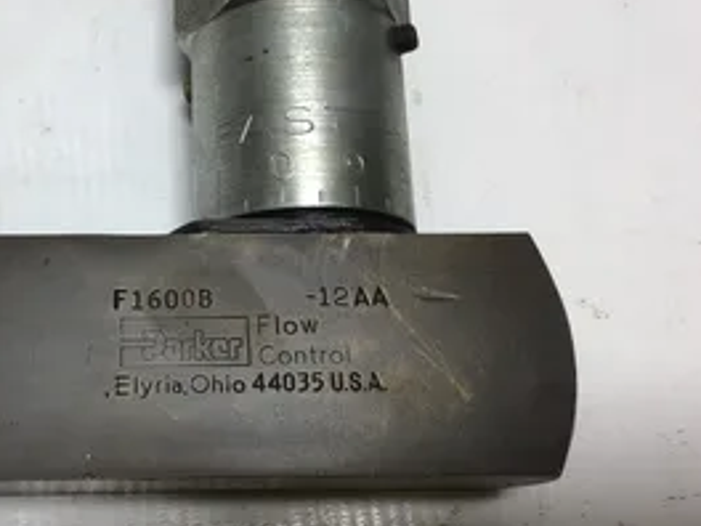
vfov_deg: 30.8
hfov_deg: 39.6
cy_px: 218
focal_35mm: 47
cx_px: 199
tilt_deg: -70.3
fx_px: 952
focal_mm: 3.3
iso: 25
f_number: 2.4
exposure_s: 1/144
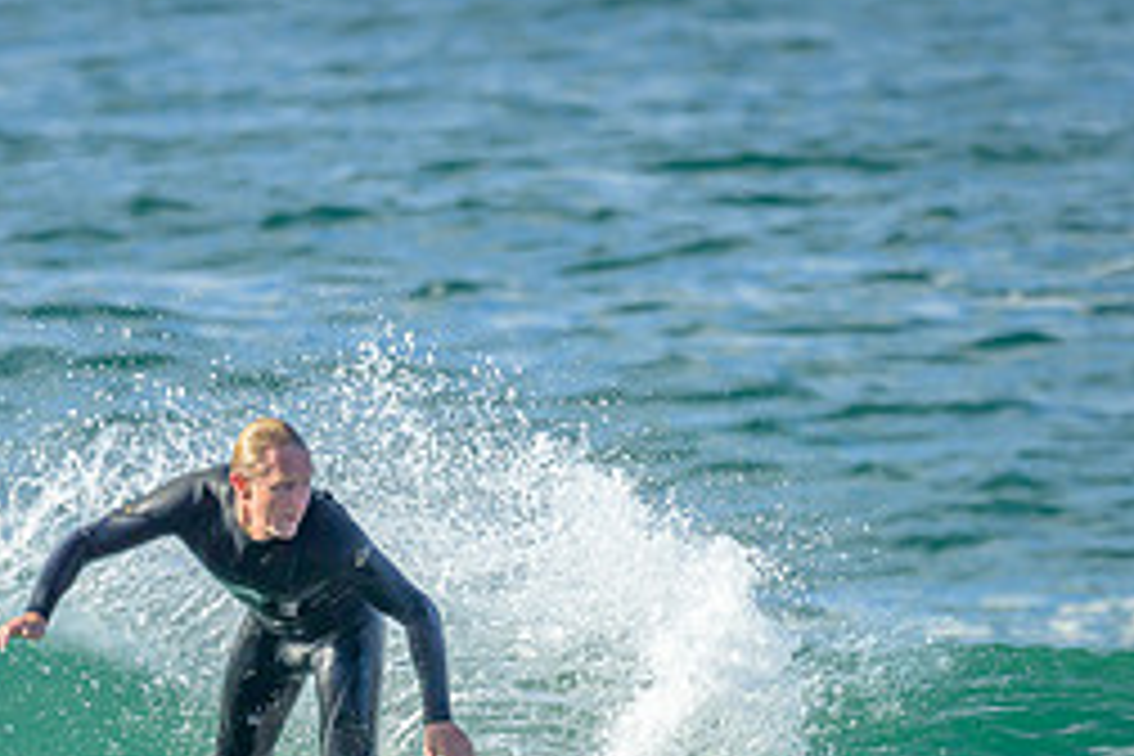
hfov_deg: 1.0
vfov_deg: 0.7
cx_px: 419
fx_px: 66523
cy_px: 709
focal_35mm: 2112
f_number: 6.3
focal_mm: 800
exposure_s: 1/2000
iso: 250
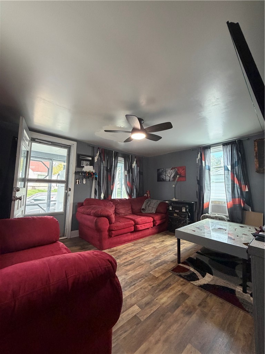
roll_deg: -1.0
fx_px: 143
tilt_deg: +4.7
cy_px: 177
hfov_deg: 85.7
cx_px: 132
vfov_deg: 102.1
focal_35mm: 14
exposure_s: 1/65
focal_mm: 2.22
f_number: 2.2
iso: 320
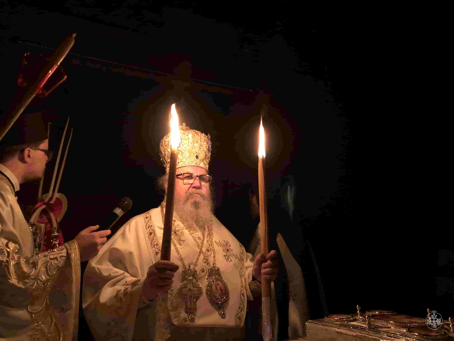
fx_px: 367
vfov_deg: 49.7
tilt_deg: +13.0
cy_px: 170
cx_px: 227
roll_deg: +0.7
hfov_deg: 63.4
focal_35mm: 28
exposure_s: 1/4
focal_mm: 4
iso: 100
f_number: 1.8
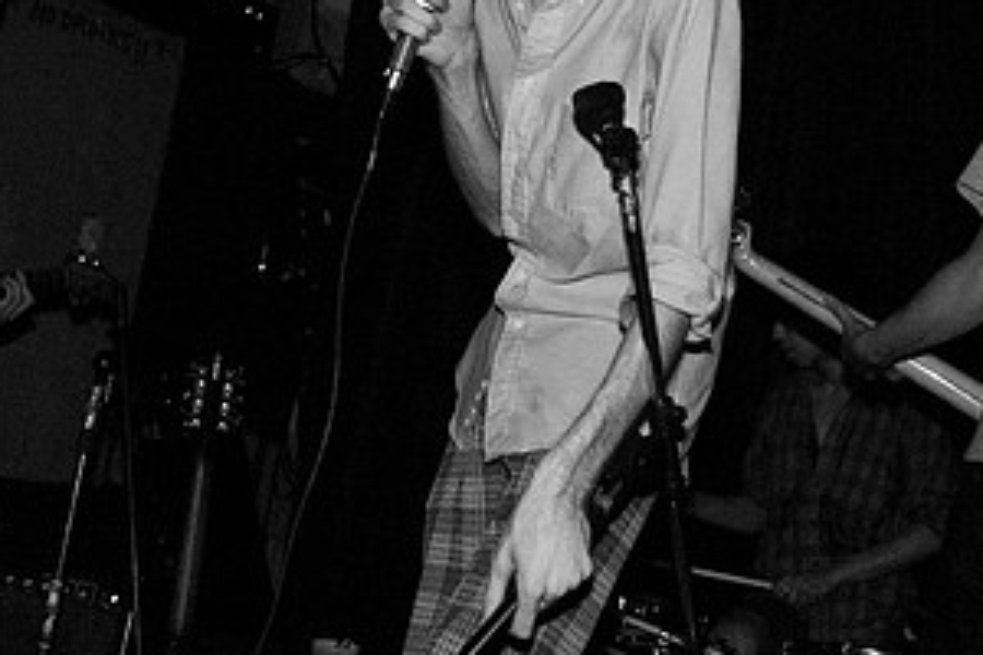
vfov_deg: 23.2
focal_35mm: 58
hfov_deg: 34.5
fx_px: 1584
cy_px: 180
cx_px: 518
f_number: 2.8
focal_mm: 20
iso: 1600
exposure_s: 1/30
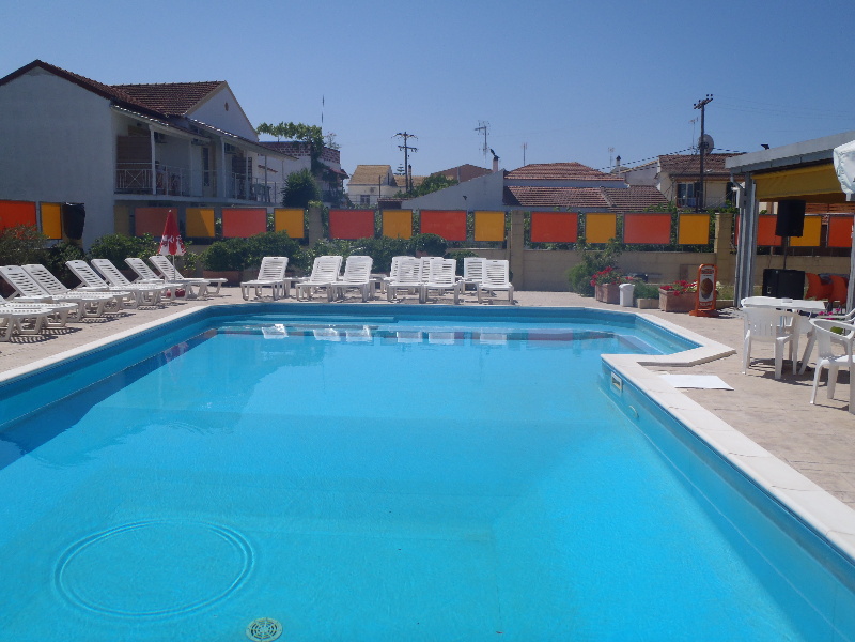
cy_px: 321
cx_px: 428
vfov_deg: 49.7
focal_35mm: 28
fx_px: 692
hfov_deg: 63.4
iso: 80
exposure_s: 1/160
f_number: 10
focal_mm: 5
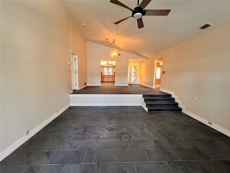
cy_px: 86
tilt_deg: -8.3
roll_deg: -1.4
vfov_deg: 89.9
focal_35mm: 13
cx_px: 115
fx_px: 86
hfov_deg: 106.2
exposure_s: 1/60
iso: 160
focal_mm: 1.57
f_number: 1.8
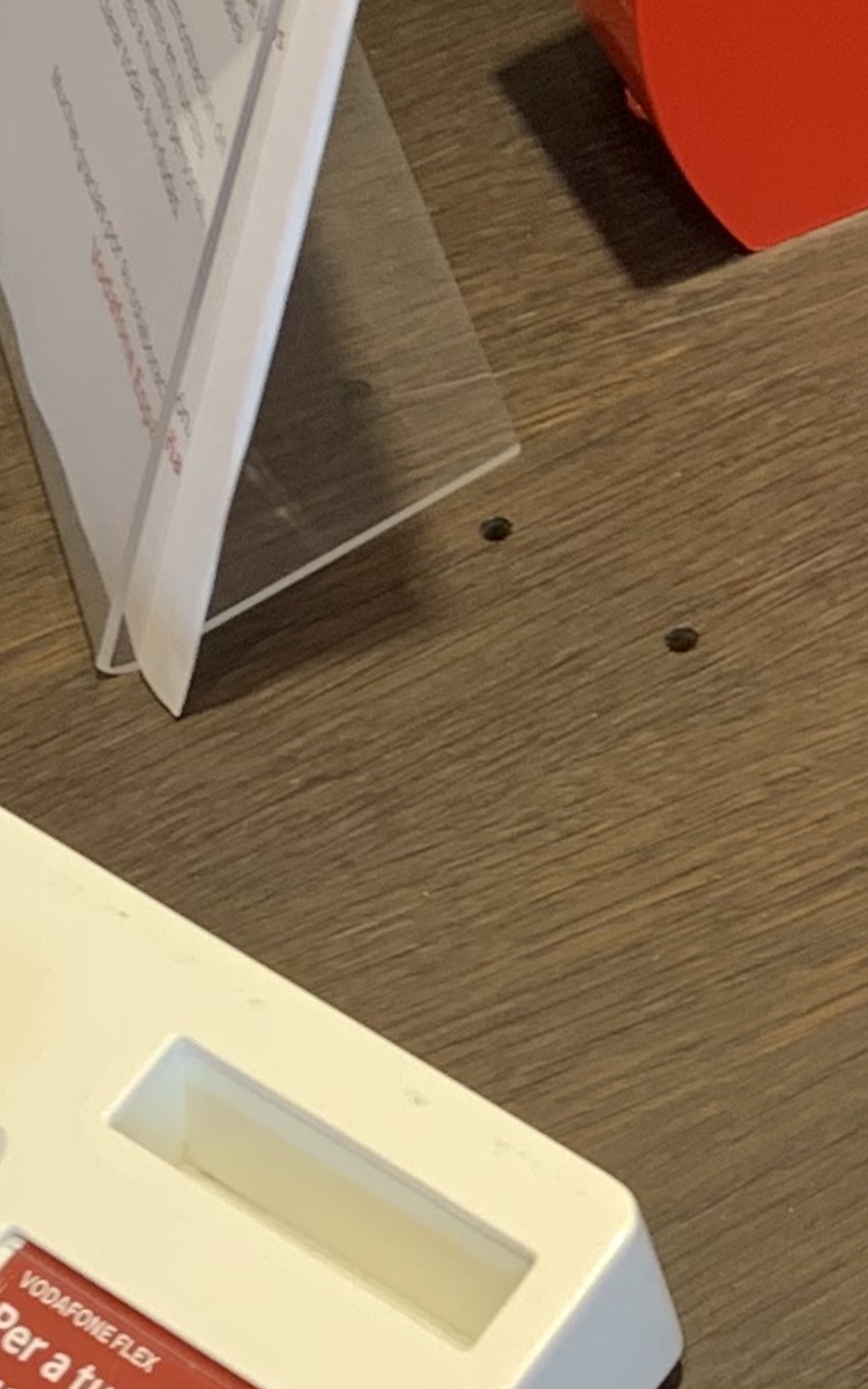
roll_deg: -1.7
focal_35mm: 127
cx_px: 1336
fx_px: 4806
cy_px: -194
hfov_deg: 10.0
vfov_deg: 15.9
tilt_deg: -40.4
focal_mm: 4.25
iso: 50
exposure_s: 1/100
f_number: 1.8
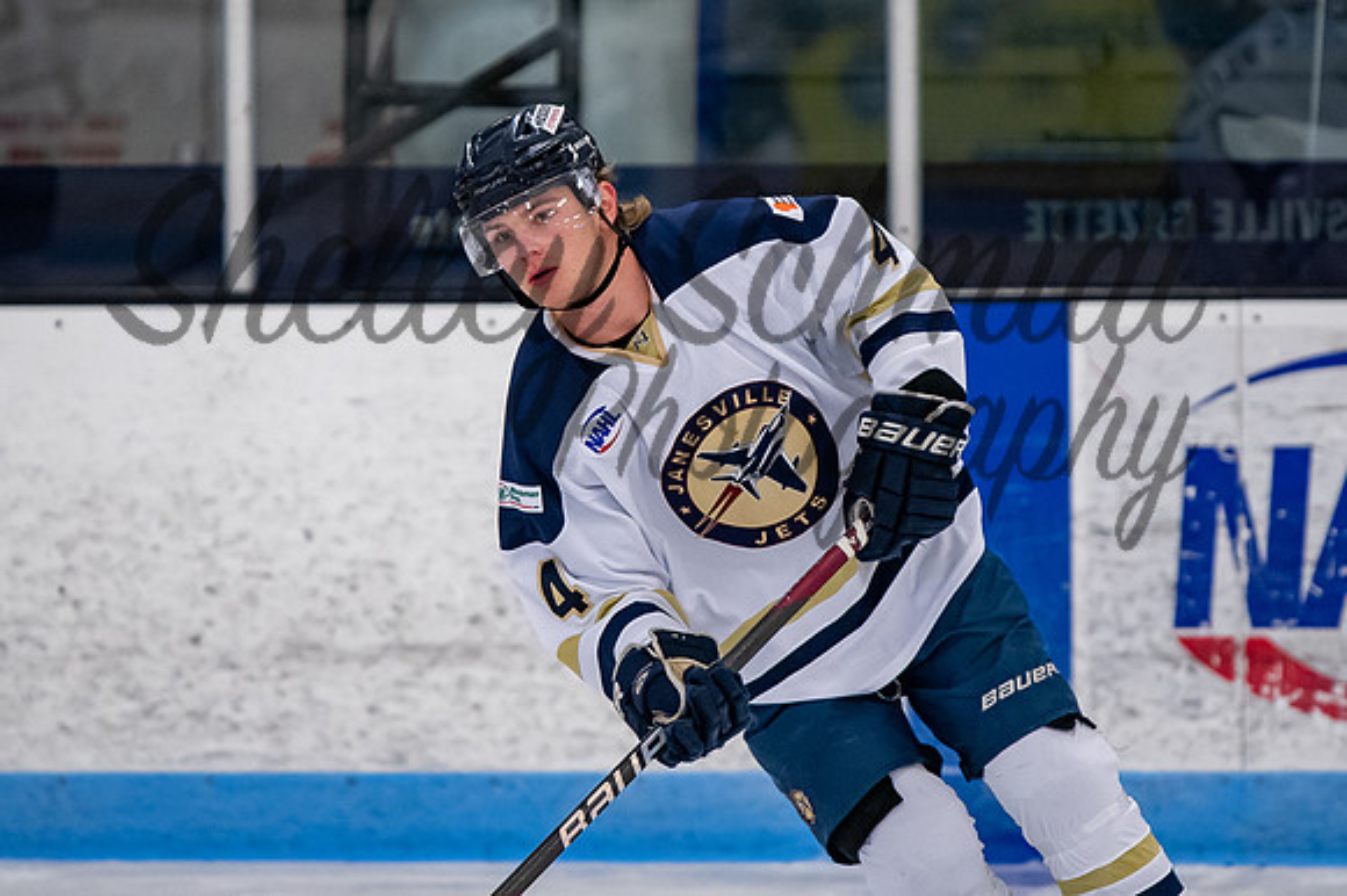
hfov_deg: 5.0
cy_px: 316
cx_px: 610
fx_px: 15372
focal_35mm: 411
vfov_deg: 3.3
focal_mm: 200
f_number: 3.2
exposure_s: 1/800
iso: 2000
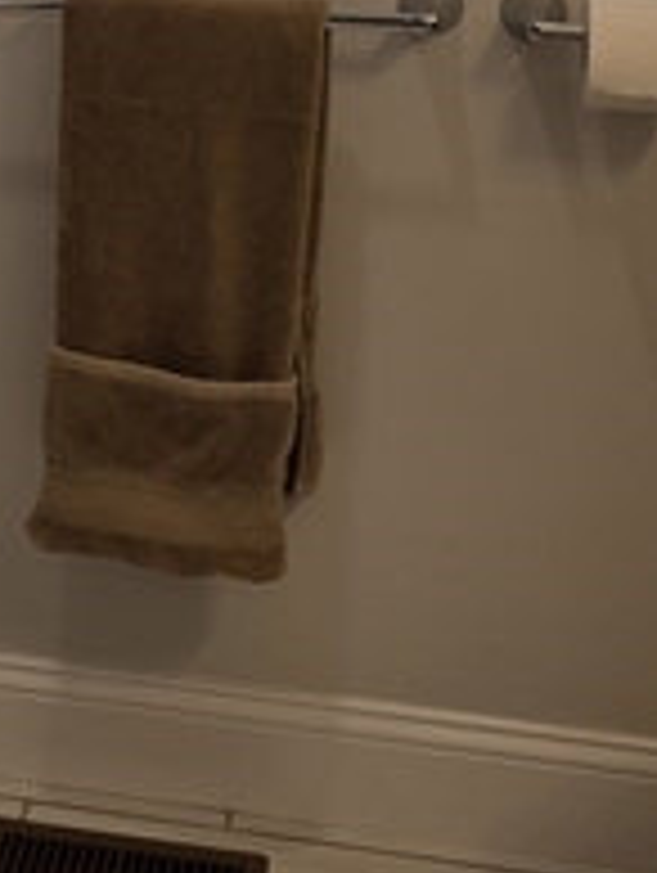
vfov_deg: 20.1
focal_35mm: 91
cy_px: -194
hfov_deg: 15.5
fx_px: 2298
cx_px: -180
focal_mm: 6.3
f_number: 1.7
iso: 25
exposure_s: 1/120
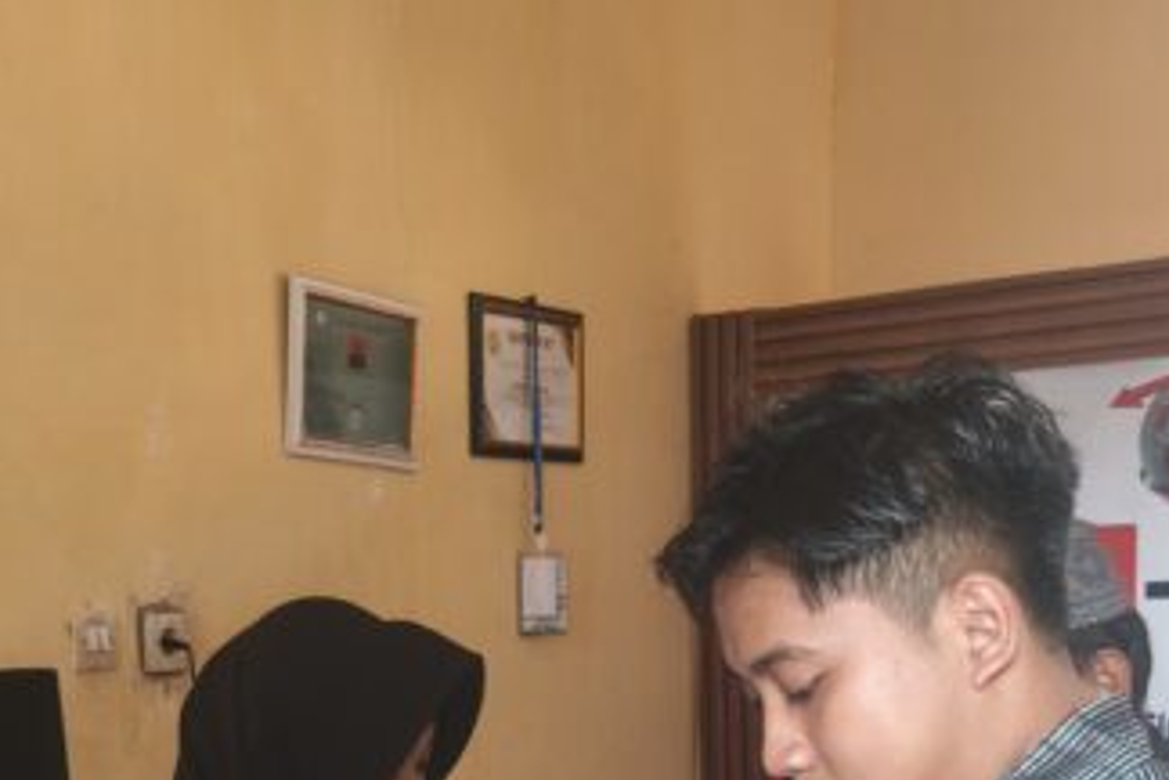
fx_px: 1916
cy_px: 968
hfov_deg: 33.8
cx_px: 462
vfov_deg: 21.2
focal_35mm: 59
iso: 275
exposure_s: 1/50
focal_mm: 5.56
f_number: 1.8
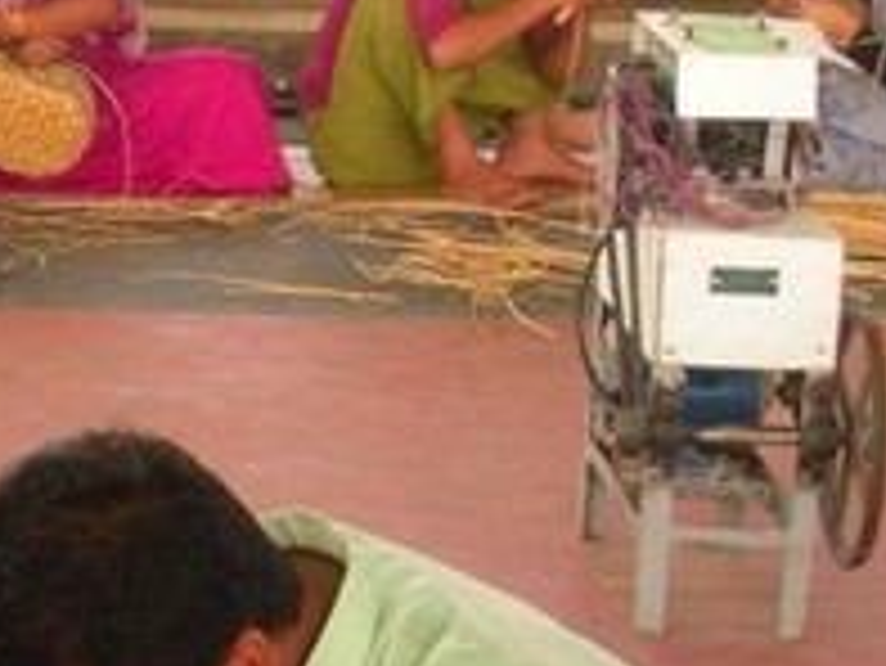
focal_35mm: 146
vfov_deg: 10.1
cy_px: 554
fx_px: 3739
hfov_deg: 13.2
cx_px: -99
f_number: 3.5
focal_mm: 6.3
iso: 174
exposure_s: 1/64.4
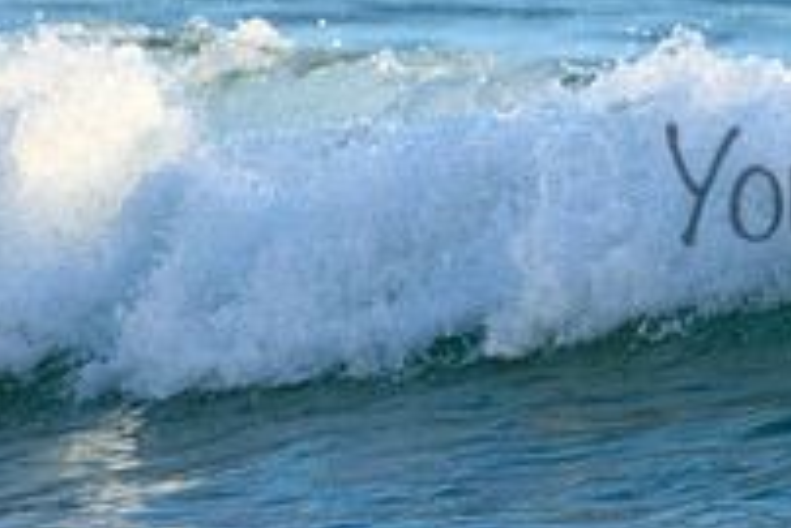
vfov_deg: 0.6
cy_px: 151
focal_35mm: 2301
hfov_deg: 0.9
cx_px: 1069
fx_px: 50593
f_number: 11
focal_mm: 800
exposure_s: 1/2000
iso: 5000
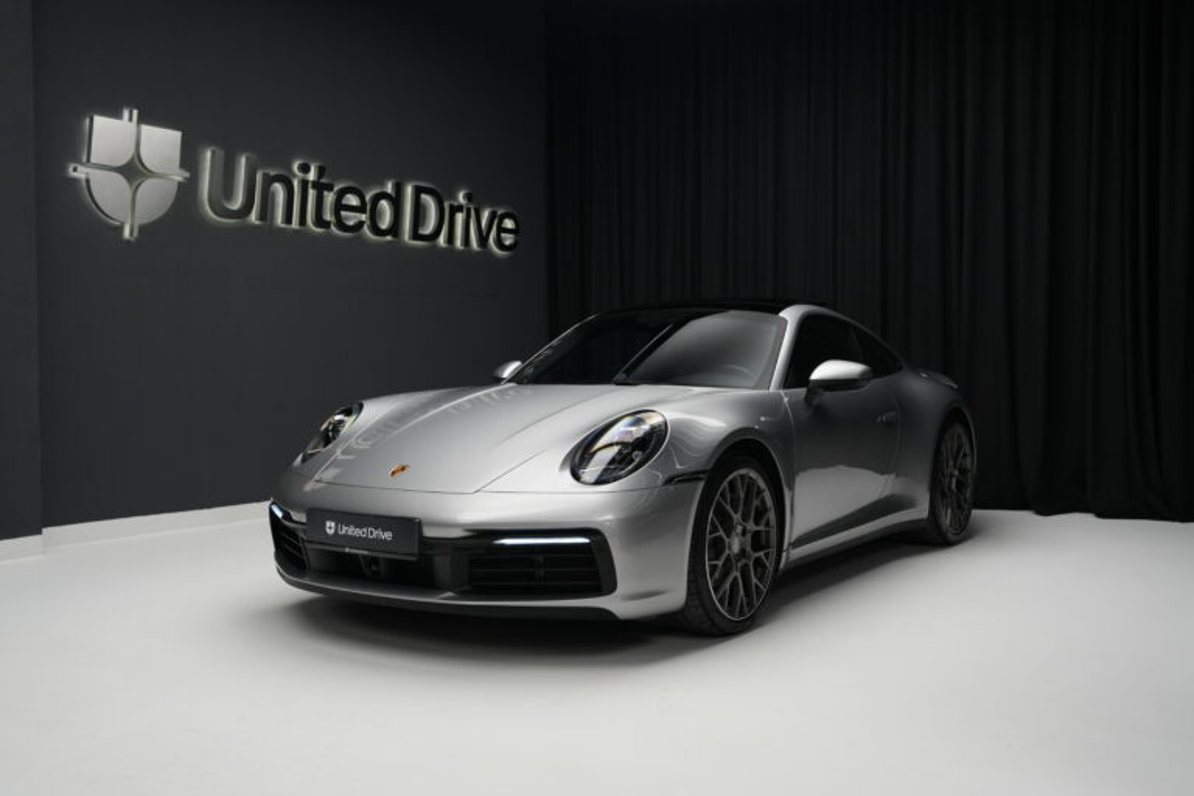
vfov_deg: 37.9
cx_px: 597
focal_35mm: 35
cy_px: 398
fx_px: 1161
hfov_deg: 54.4
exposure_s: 1/40
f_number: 4
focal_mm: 35
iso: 640
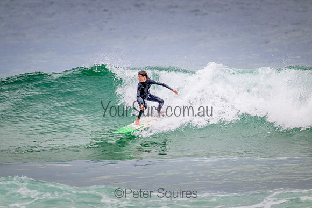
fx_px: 6935
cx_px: 156
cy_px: 104
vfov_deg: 1.7
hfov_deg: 2.6
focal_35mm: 800
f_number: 11
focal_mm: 800
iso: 2200
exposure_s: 1/1250
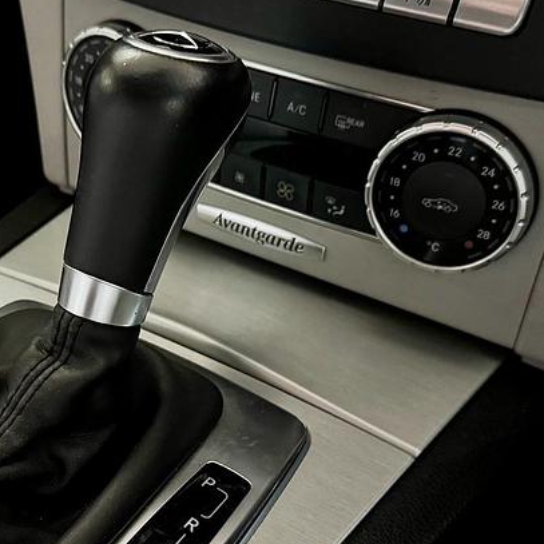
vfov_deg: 34.0
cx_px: 188
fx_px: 889
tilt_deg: -38.5
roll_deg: +0.7
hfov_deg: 33.8
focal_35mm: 50
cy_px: 317
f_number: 1.78
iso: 1000
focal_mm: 6.76
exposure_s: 1/33
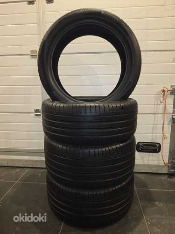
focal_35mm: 23
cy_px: 117
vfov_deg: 73.9
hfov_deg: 58.9
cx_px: 88
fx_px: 155
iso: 1250
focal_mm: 6.5
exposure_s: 1/14.3
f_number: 1.4
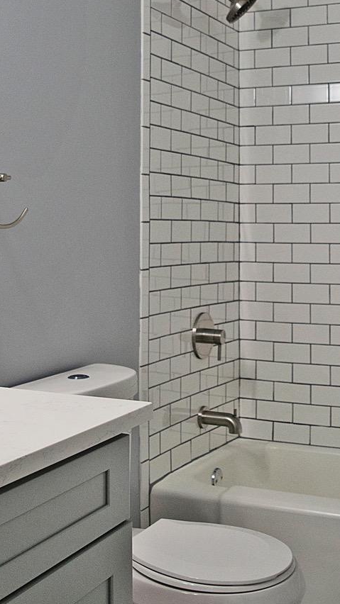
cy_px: 164
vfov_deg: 39.7
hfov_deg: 23.4
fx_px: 818
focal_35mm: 51
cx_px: 214
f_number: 3.5
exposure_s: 1/60
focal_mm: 18
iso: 800
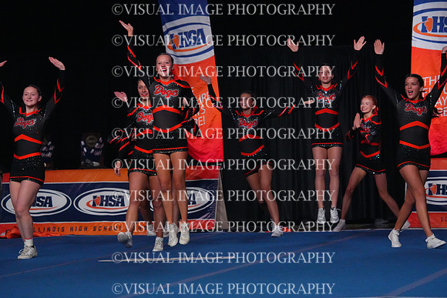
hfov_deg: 9.8
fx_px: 2608
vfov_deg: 6.5
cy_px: 149
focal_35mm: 210
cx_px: 224
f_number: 5.6
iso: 16000
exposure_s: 1/1250
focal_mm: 210
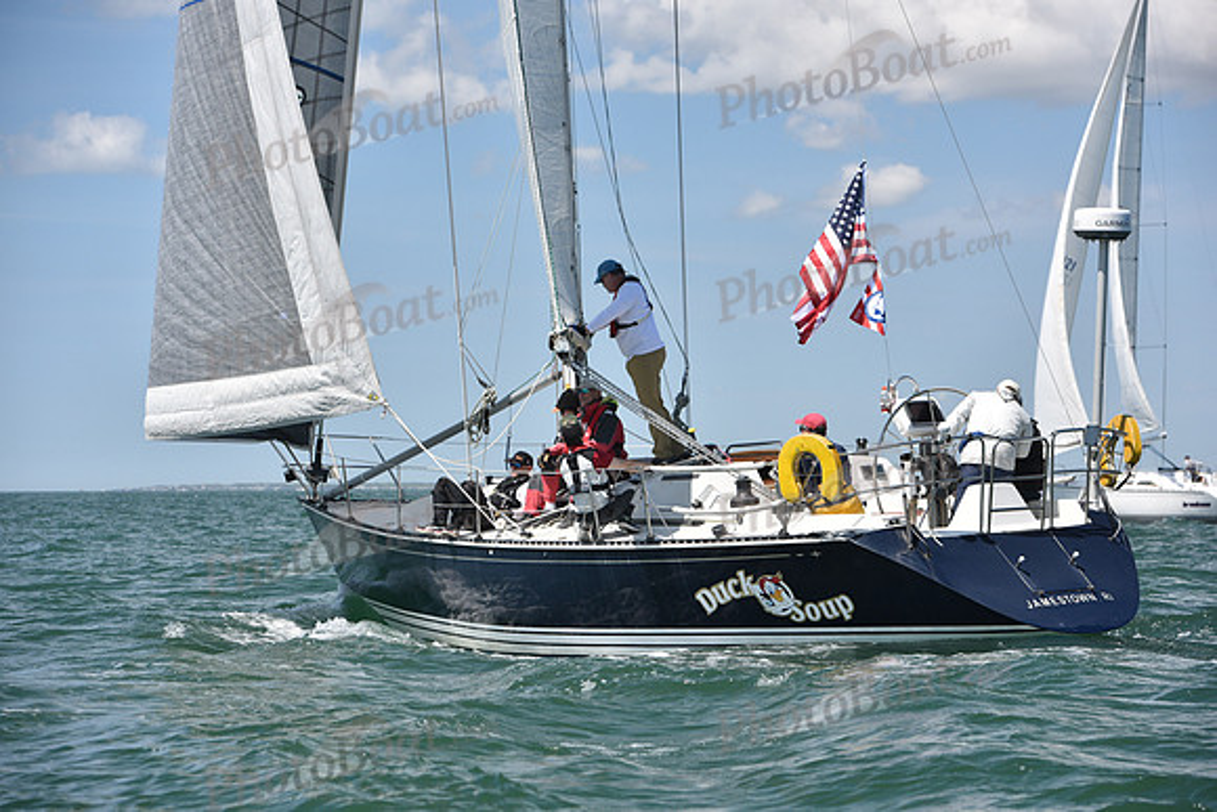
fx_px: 3787
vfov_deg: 12.2
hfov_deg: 18.3
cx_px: 608
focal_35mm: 112
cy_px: 406
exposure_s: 1/800
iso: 320
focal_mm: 112
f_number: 5.6
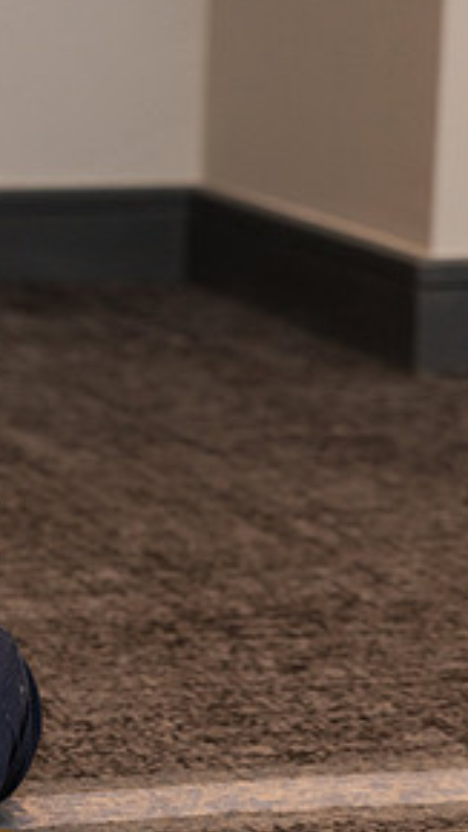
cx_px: -203
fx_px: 3775
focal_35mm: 171
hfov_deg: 7.0
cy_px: 408
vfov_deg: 12.6
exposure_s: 1/160
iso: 2000
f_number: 4
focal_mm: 70
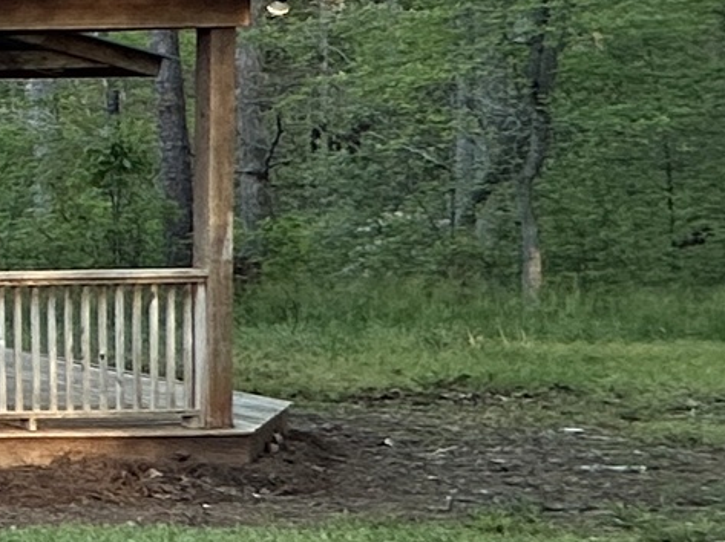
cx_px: -1447
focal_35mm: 91
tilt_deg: -0.6
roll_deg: +0.3
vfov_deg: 16.1
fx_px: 1904
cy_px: 121
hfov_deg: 11.5
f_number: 2.2
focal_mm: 2.22
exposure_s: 1/148
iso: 40
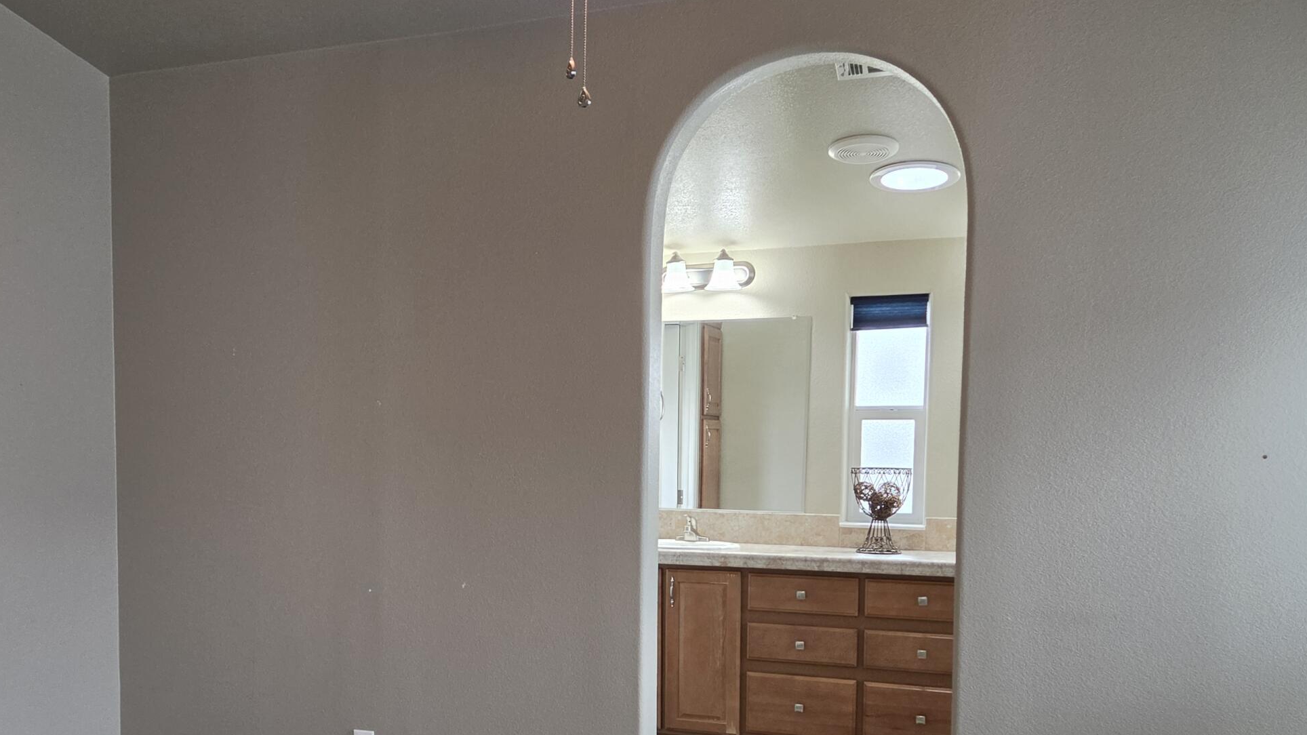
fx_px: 1351
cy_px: 521
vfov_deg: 30.1
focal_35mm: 39
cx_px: 423
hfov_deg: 50.6
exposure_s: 1/120
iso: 250
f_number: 1.8
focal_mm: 5.4
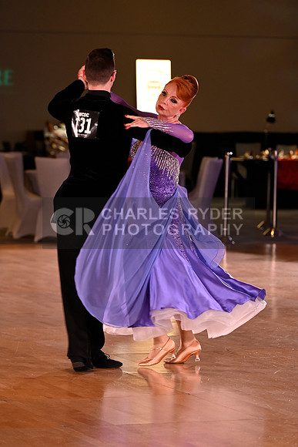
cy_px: 224
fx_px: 2482
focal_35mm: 200
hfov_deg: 6.9
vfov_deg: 10.3
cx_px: 149
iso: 2000
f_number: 5
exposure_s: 1/200
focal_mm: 200
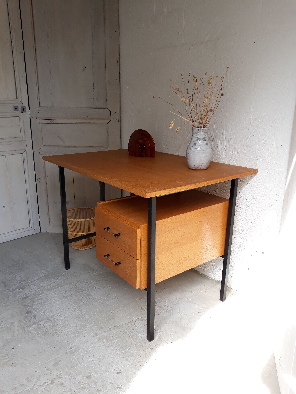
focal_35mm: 27
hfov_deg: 51.4
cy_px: 197
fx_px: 308
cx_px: 148
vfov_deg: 65.3
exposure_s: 1/113
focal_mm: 3.71
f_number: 1.7
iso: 40
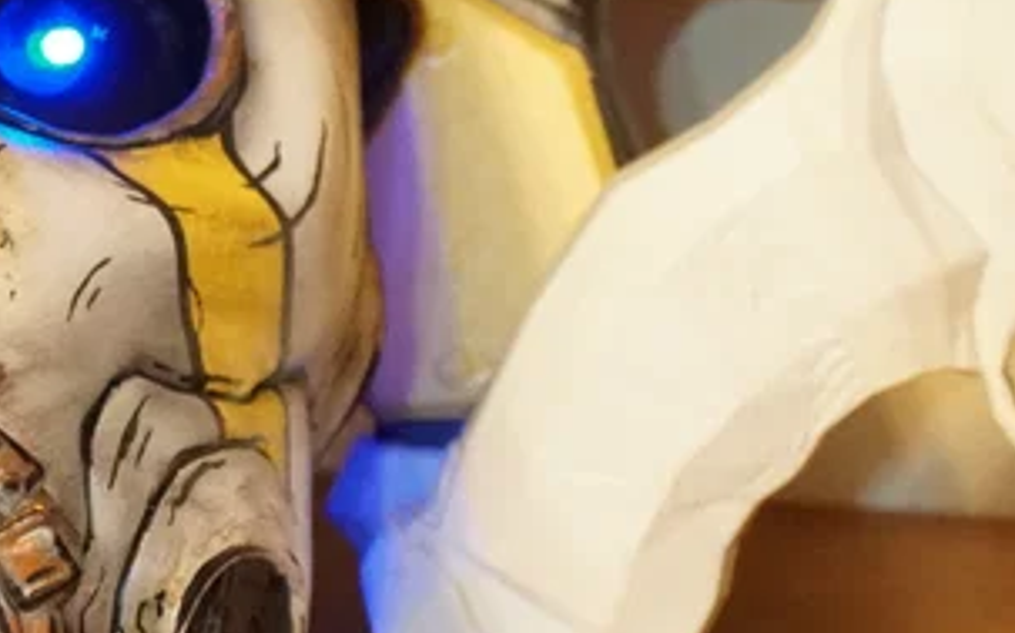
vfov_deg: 7.1
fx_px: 5103
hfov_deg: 11.1
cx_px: -214
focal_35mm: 185
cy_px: 327
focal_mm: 39
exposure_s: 1/20
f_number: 5.6
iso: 6400
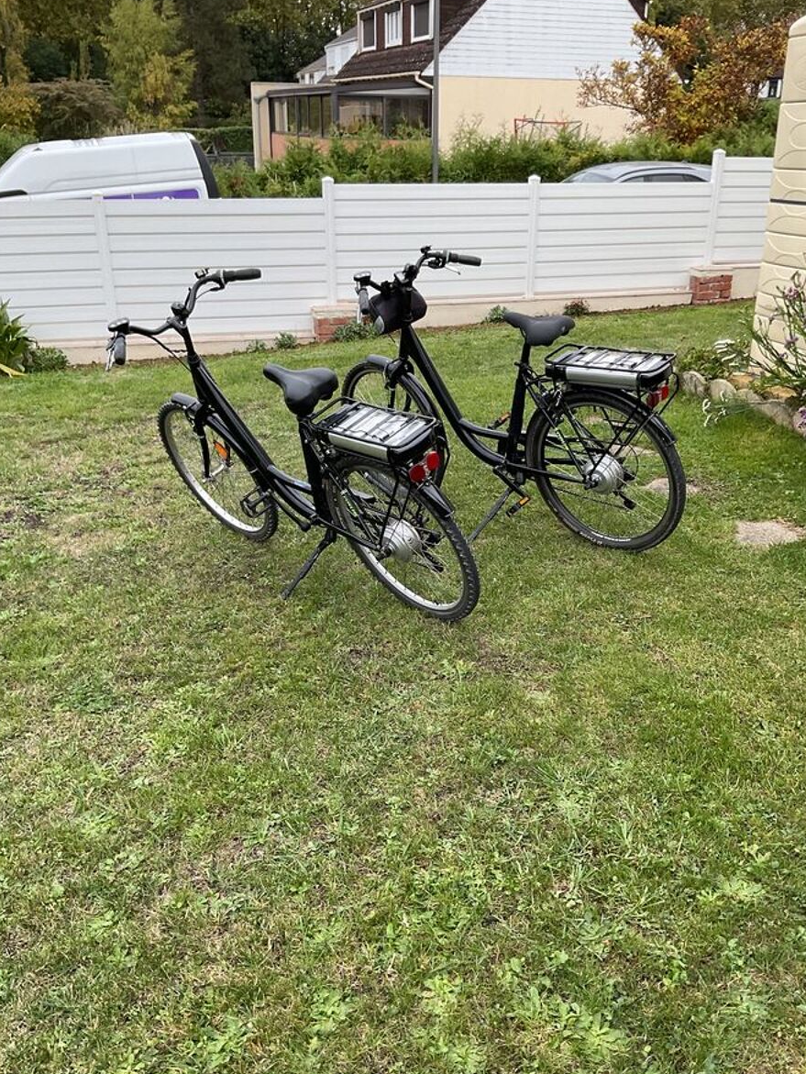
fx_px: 1024
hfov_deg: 42.9
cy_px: 583
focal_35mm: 33
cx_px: 436
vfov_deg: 55.3
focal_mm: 3
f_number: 1.8
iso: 32
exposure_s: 1/120
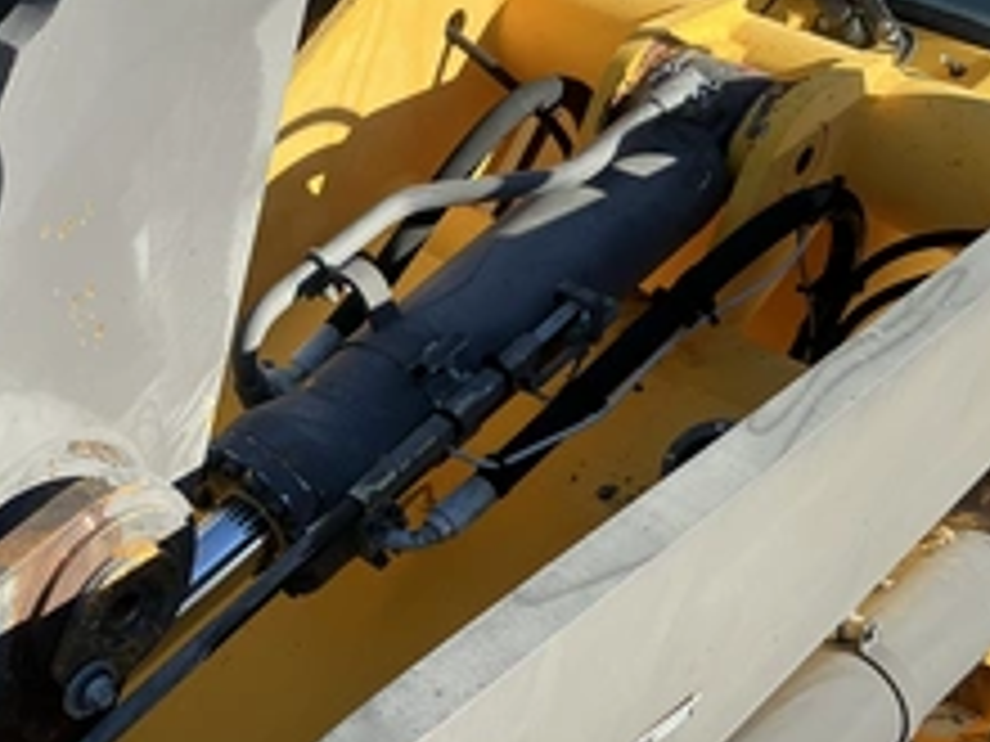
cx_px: 148
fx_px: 1459
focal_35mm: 51
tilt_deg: -18.7
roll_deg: -24.5
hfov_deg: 35.8
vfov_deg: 28.3
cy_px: 504
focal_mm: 3
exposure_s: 1/829
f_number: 1.8
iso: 25
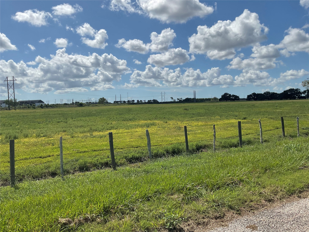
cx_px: 154
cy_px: 116
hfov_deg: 61.7
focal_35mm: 29
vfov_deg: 48.2
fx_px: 259
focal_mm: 3
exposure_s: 1/4405
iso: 16
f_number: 1.8
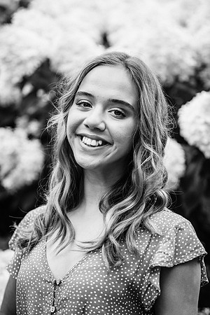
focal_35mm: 70
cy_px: 158
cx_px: 105
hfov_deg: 19.5
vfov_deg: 28.8
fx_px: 612
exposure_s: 1/500
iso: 320
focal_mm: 70
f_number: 2.8
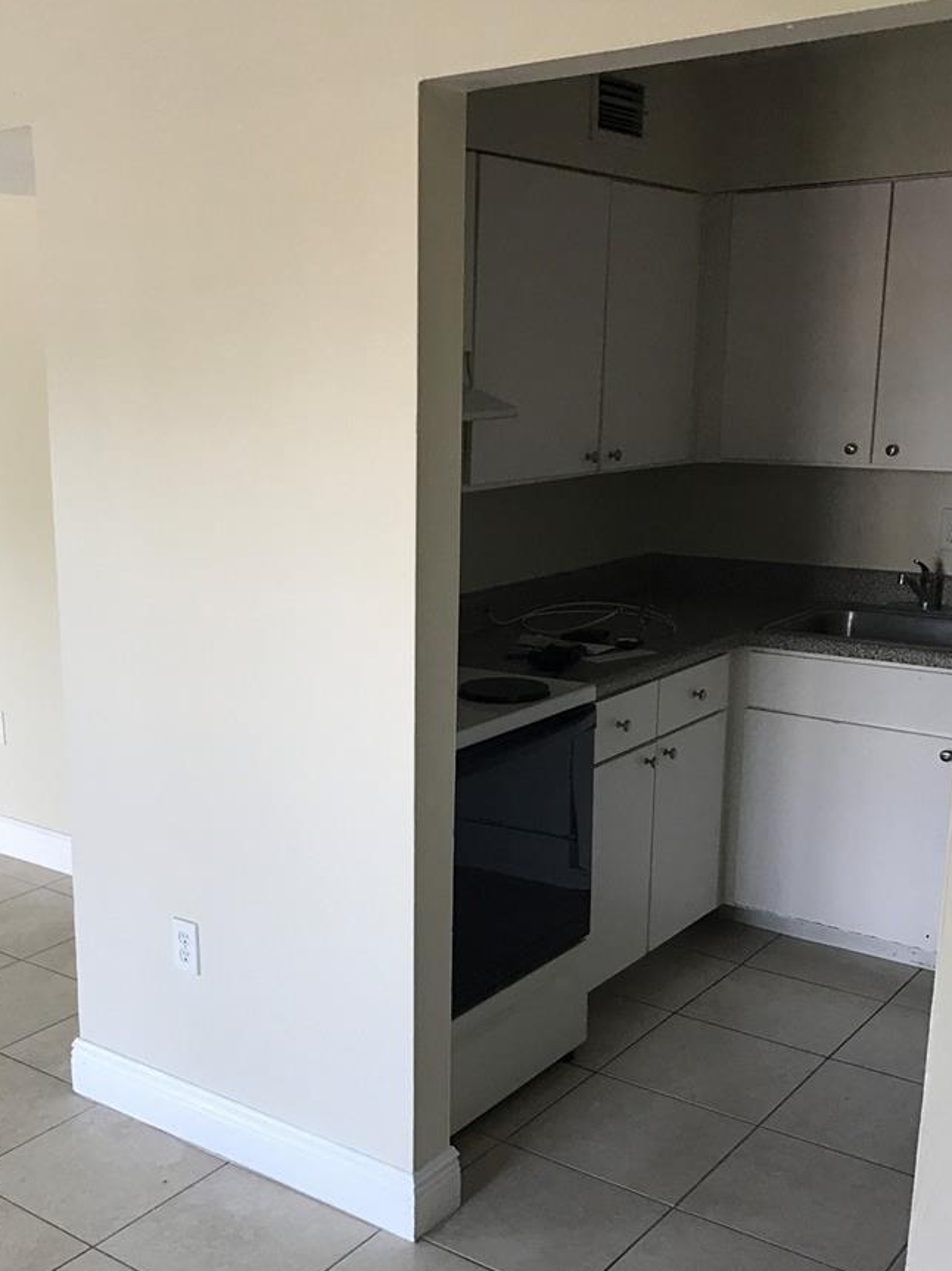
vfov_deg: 47.7
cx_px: 323
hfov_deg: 36.5
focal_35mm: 39
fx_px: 1431
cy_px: 734
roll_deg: +1.2
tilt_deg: -13.0
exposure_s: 1/40
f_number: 1.8
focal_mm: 3.99
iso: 25
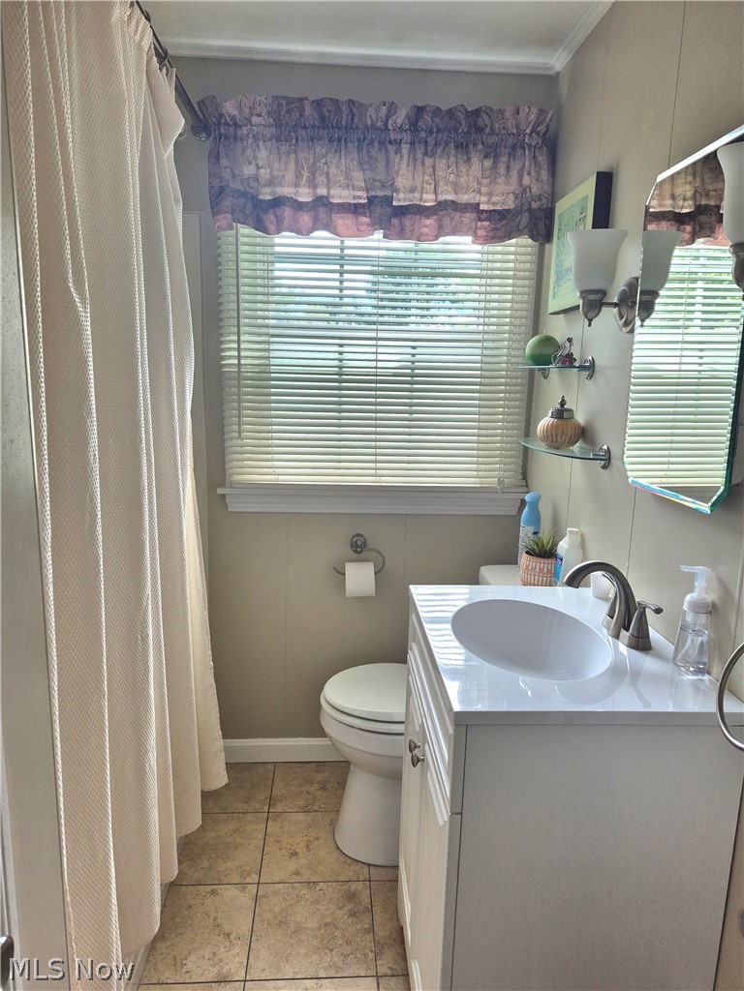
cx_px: 372
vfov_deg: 73.9
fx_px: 659
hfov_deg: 58.9
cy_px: 496
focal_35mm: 23
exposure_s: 1/182
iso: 50
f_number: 1.8
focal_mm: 5.4
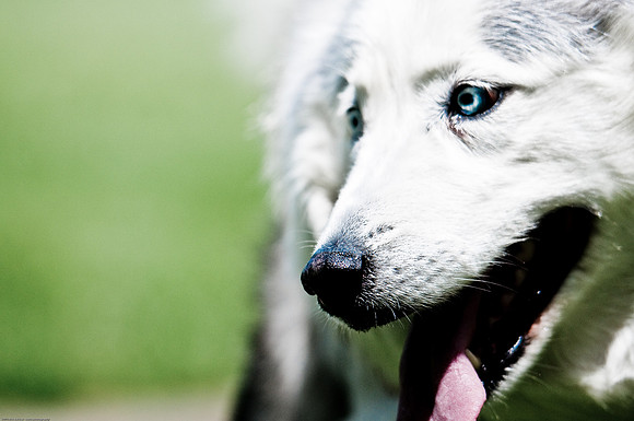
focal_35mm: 270
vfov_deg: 5.1
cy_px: 210
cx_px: 317
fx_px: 4748
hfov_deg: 7.6
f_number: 2.8
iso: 200
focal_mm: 180
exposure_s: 1/6400
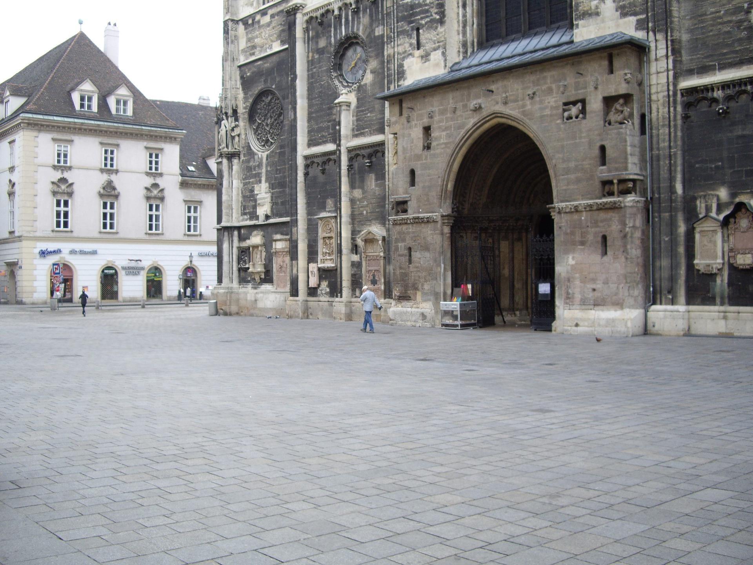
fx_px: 827
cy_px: 282
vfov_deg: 37.7
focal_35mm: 38
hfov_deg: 49.0
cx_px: 376
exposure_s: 1/60
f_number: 2.8
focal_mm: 7.9
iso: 100
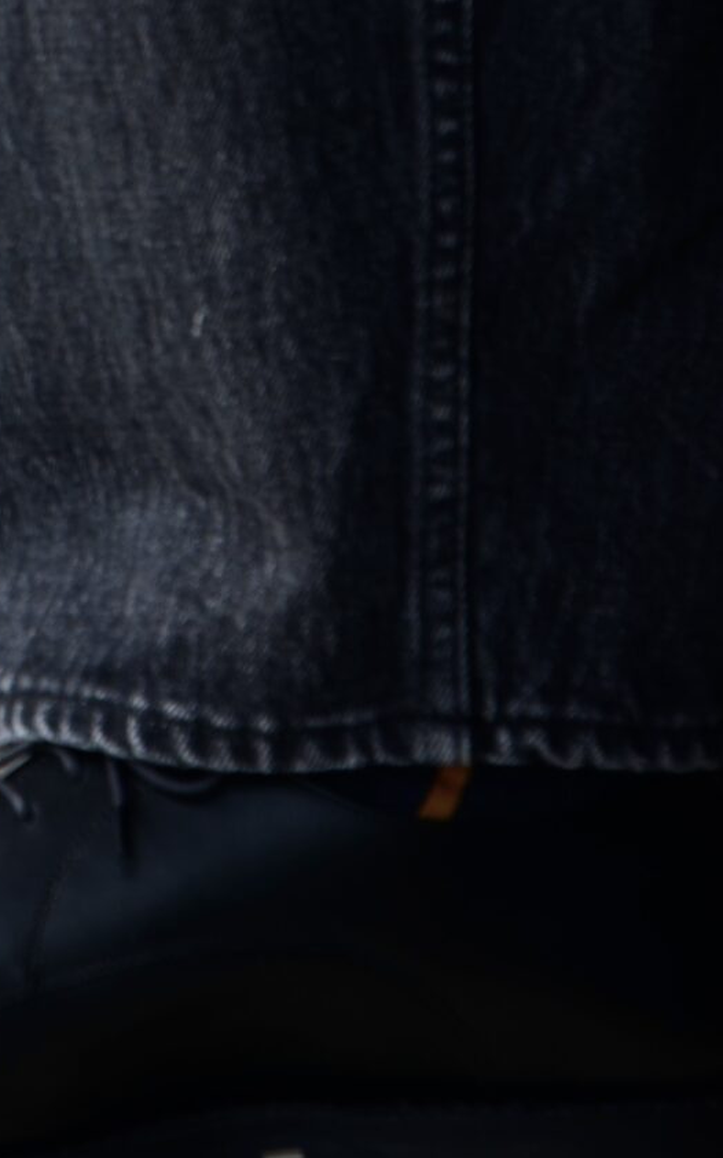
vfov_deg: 3.3
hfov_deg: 2.1
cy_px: -421
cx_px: -438
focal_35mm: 627
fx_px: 19760
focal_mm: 135
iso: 125
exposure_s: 1/320
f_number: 6
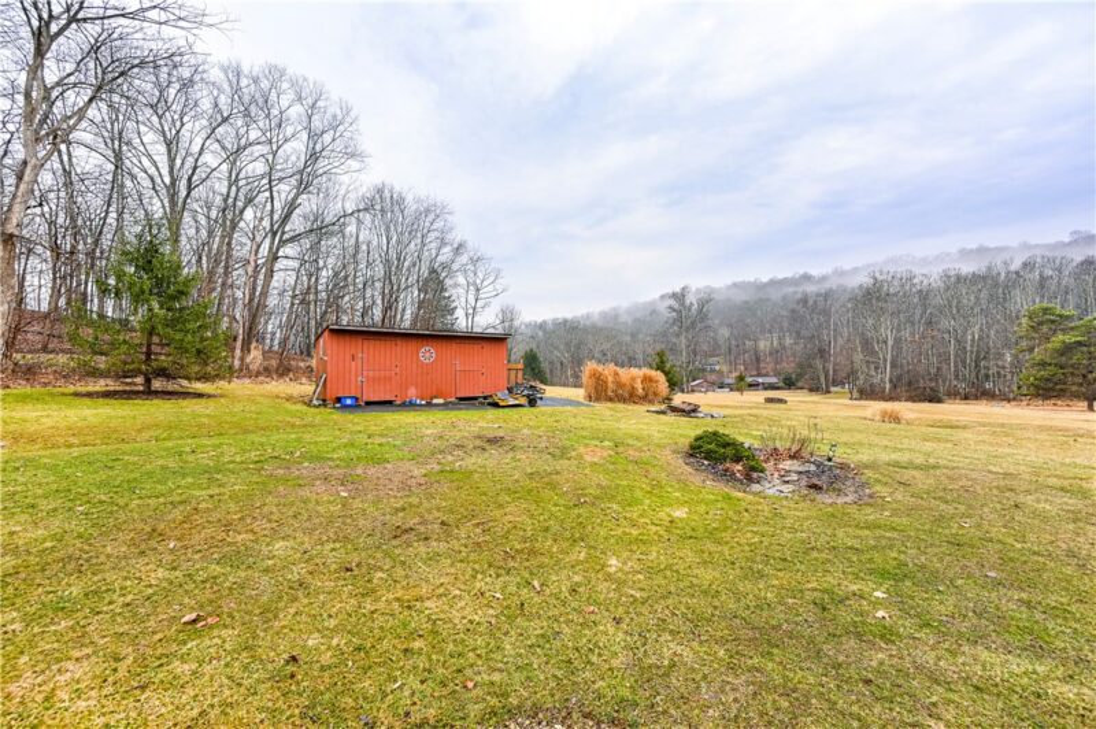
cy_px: 364
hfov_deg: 104.3
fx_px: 426
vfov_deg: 81.1
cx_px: 548
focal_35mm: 14
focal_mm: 14
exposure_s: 1/60
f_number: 6.3
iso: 100
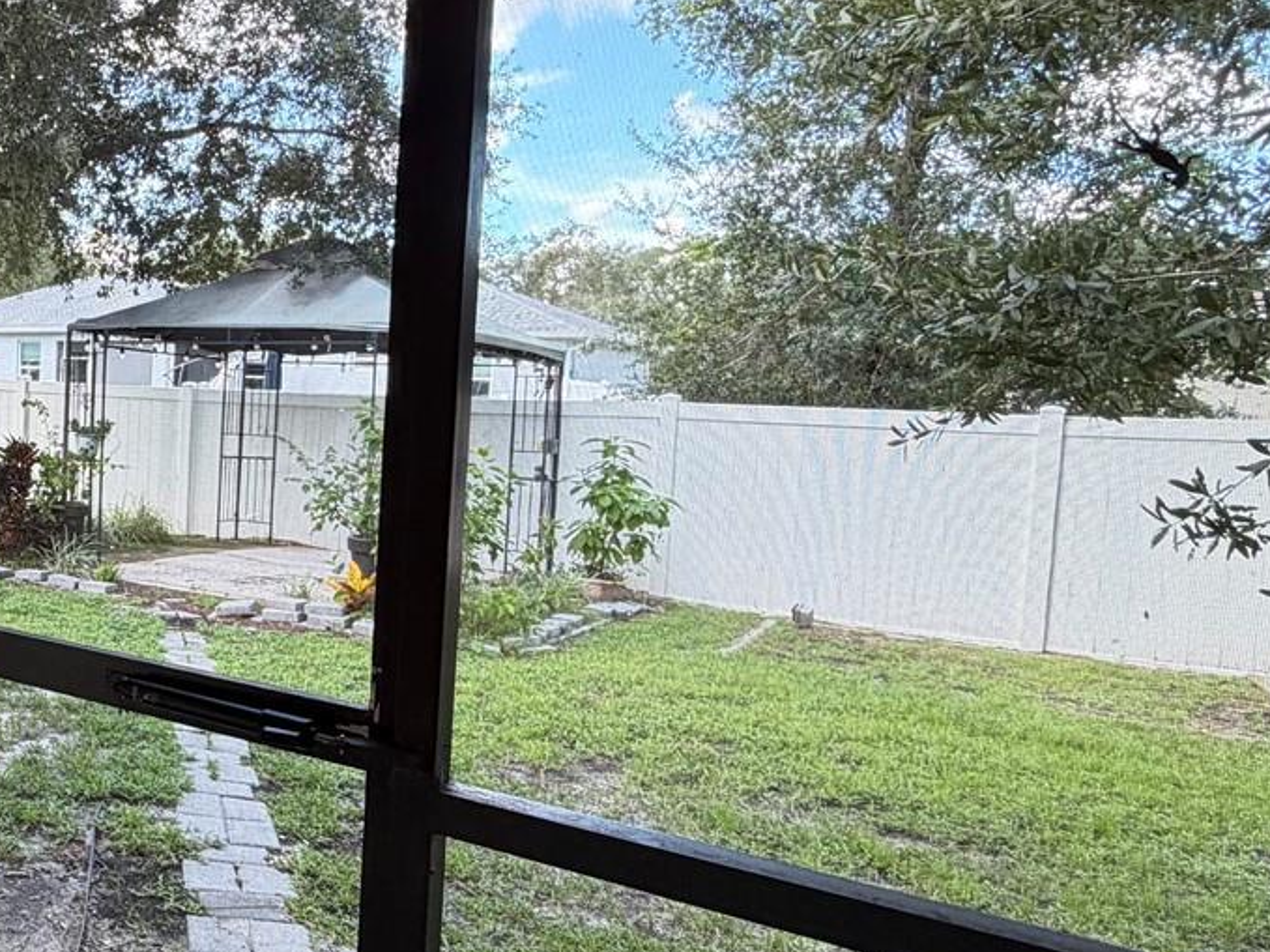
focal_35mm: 33
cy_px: 456
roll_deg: -1.4
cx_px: -24
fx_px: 1210
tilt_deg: -3.6
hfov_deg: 45.8
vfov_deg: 42.9
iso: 80
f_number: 2.2
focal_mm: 2.22
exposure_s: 1/120
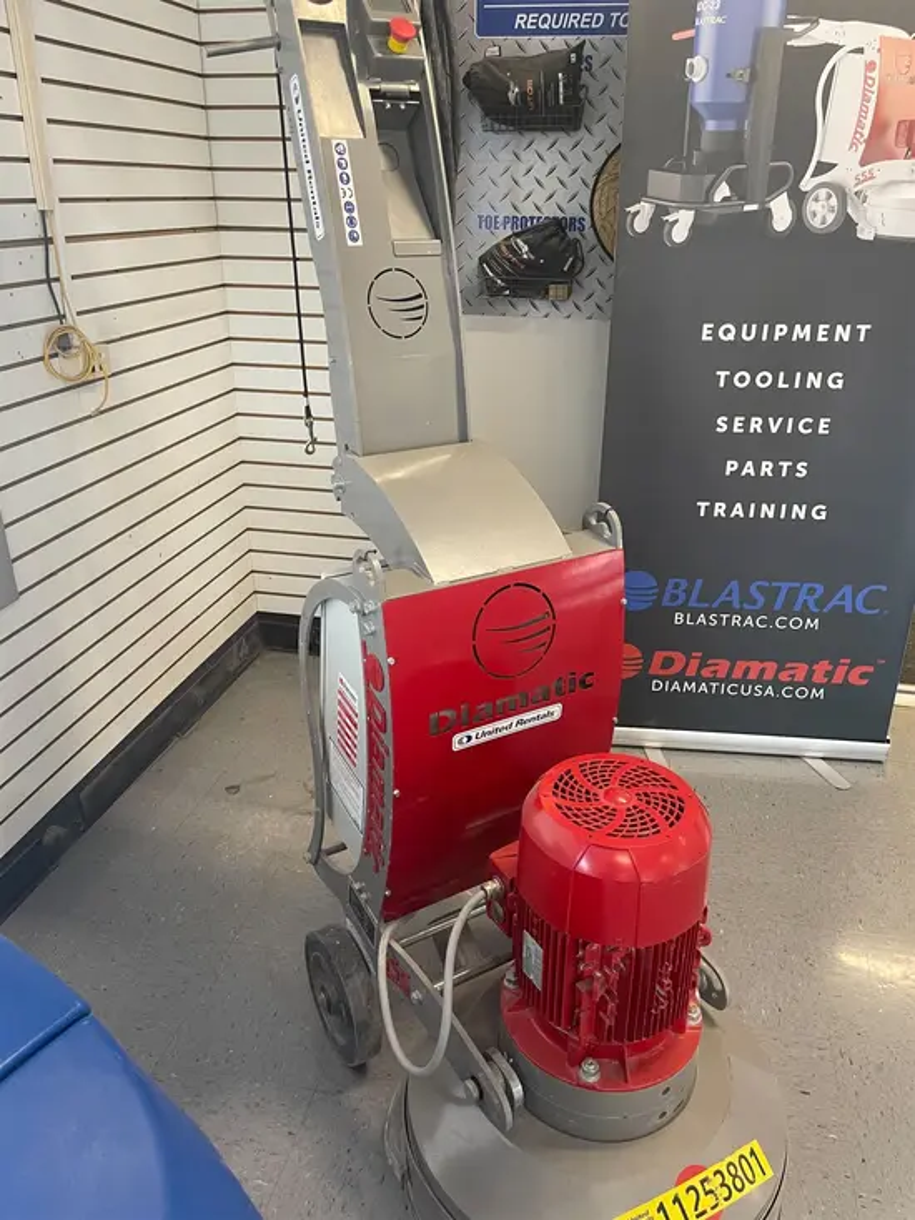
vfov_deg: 67.3
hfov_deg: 53.1
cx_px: 458
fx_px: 916
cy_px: 610
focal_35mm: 26
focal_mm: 4.2
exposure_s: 1/84
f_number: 1.6
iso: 125
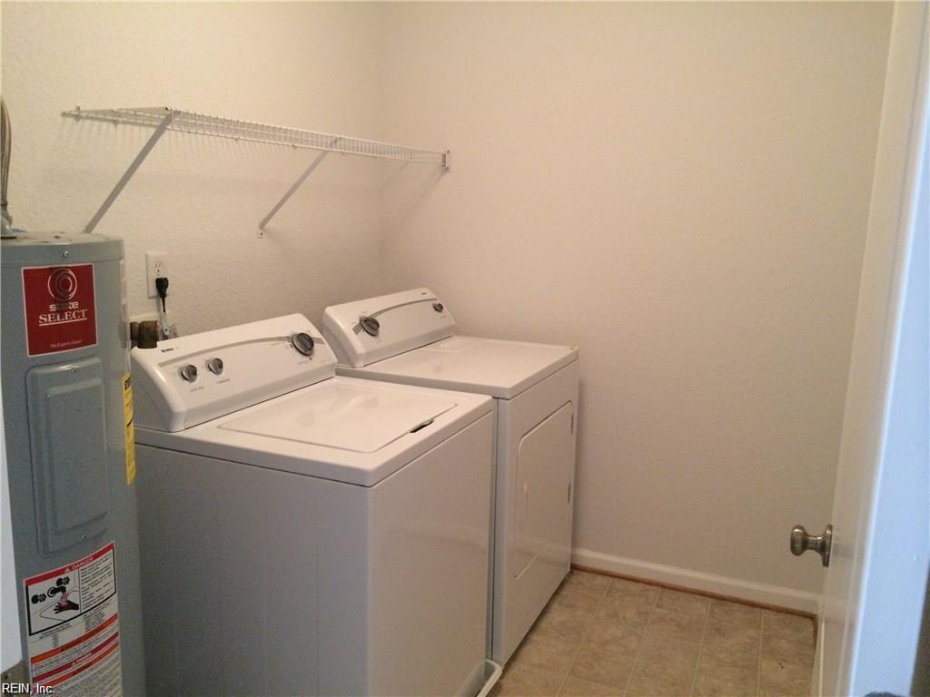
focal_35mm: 30
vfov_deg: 46.8
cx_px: 465
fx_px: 806
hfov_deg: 60.0
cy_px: 348
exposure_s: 1/30
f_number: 2.2
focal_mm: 4.12
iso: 250
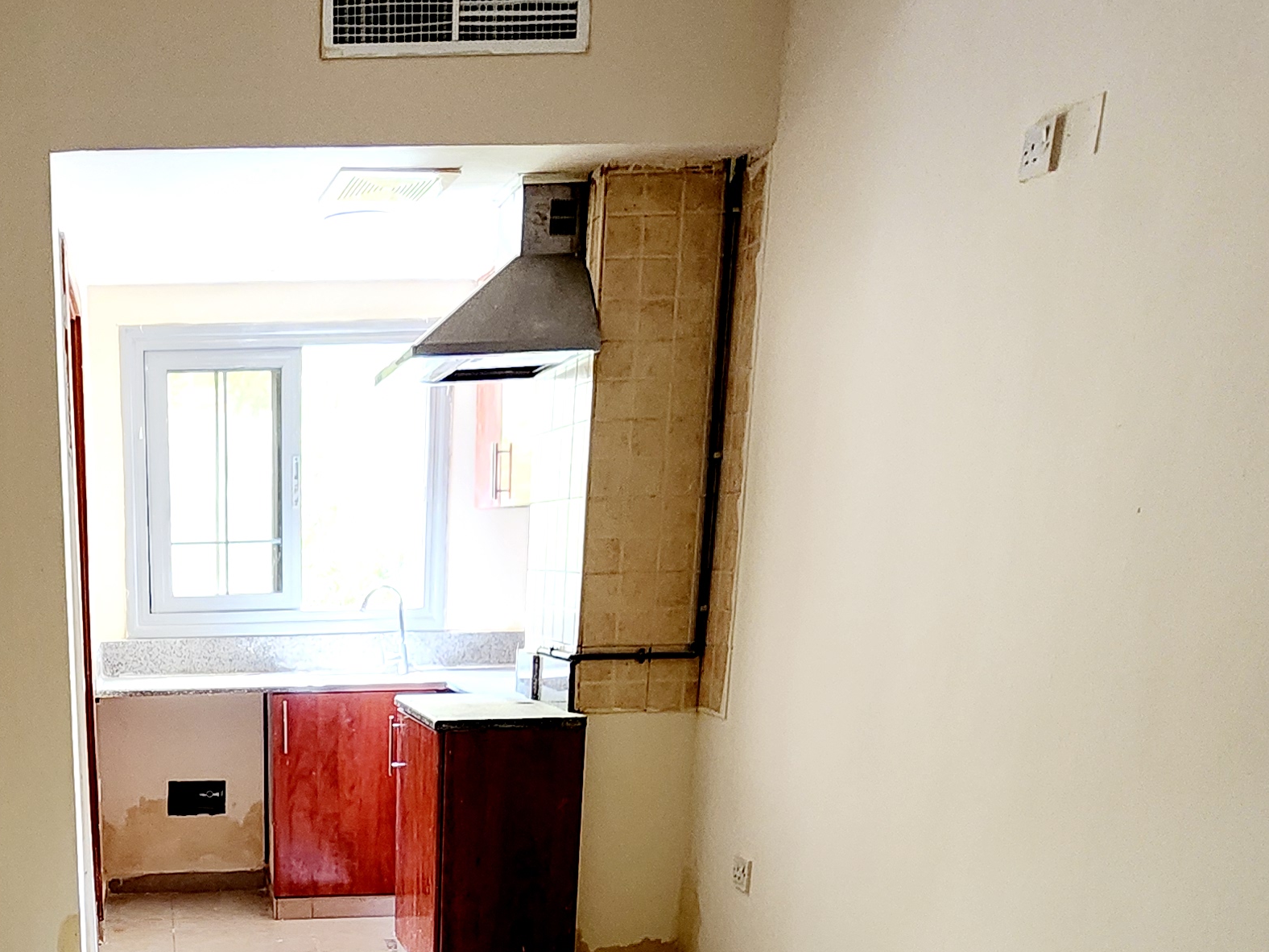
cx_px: 208
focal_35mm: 33
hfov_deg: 51.0
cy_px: 932
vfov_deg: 38.6
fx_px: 1210
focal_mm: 2.2
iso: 320
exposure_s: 1/60
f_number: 2.2
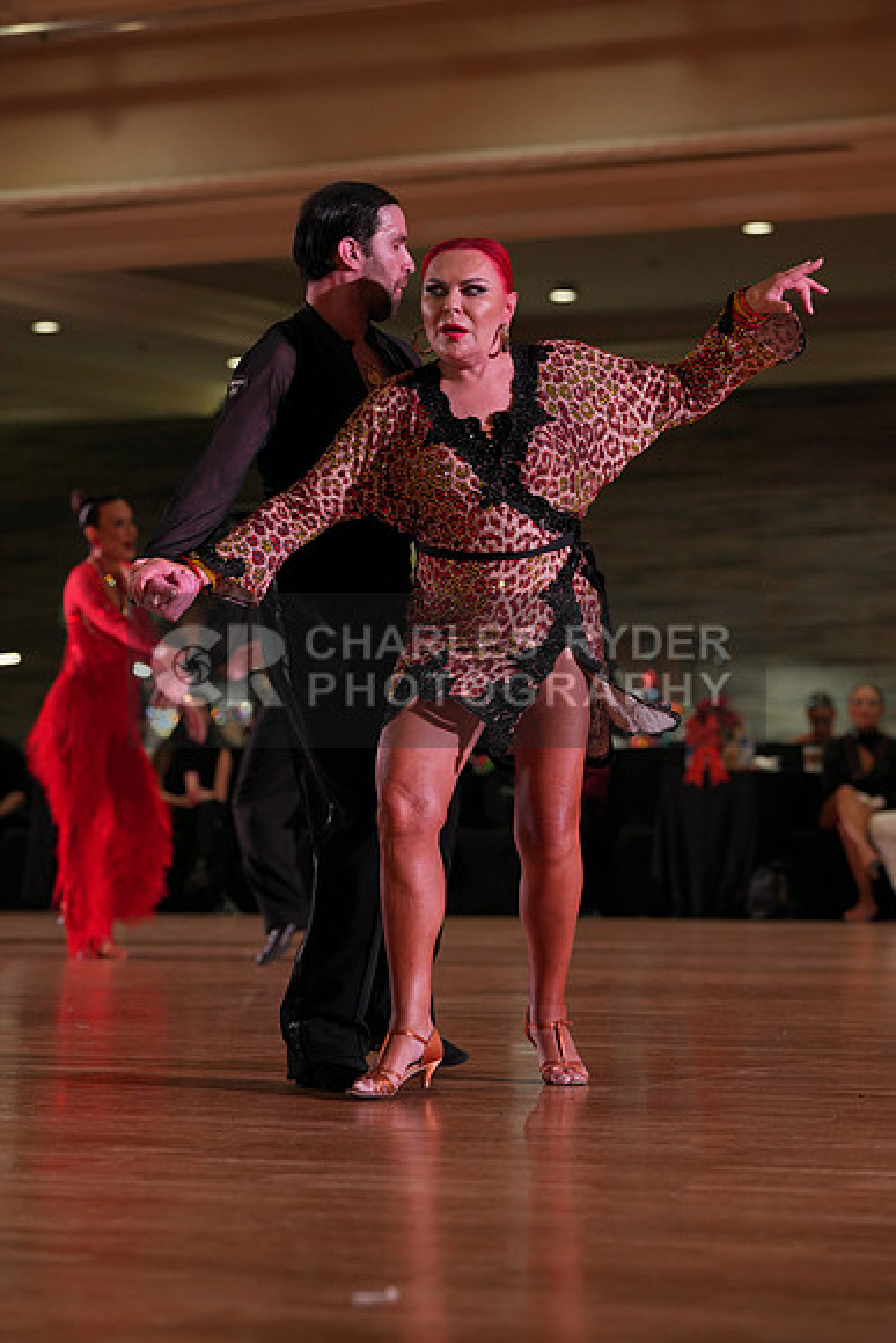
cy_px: 672
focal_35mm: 108
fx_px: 4029
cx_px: 448
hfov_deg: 12.7
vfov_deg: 18.9
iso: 800
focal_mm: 108
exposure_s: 1/400
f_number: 4
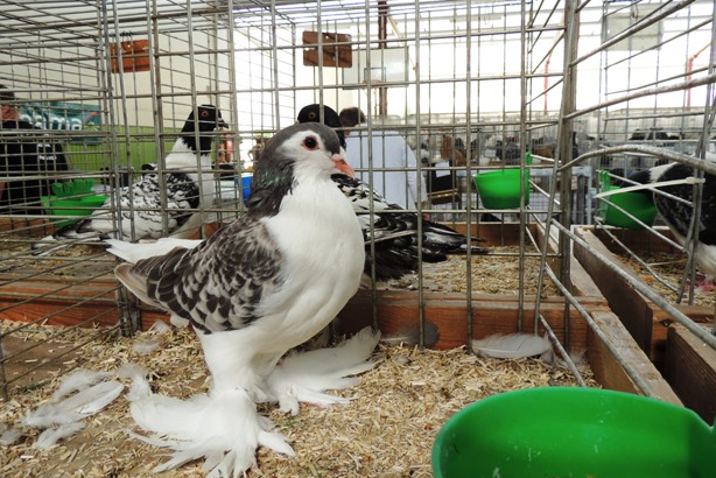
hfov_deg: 69.4
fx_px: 517
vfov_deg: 49.5
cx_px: 365
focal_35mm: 26
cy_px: 210
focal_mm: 4.3
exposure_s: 1/40
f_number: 3
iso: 100
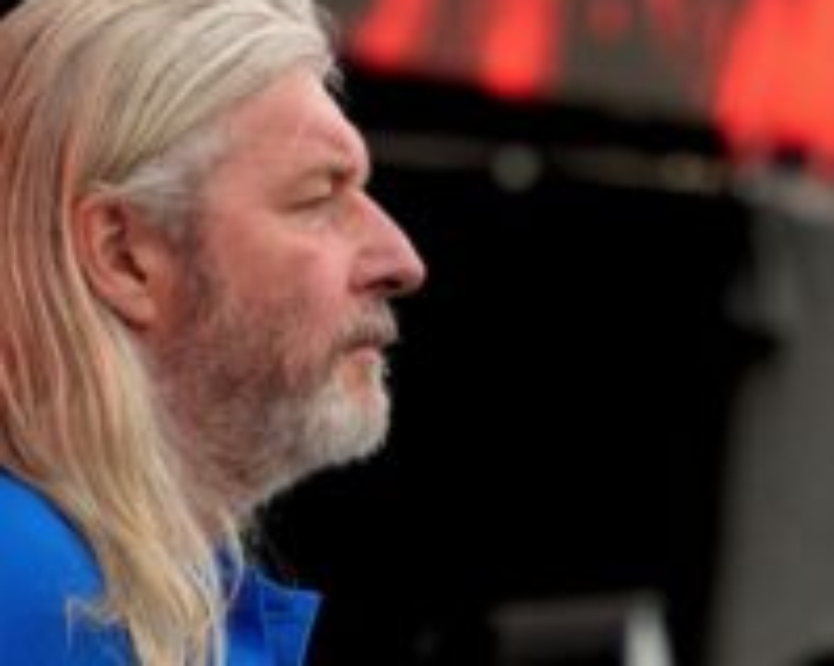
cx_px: 666
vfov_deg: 1.1
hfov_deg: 1.4
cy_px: 163
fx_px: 34140
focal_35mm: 1384
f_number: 6.3
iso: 640
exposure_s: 1/400
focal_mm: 255
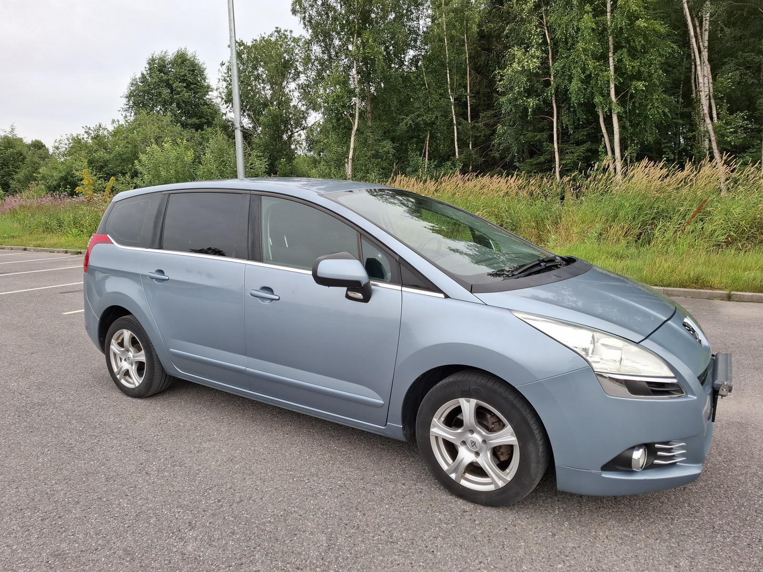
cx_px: 382
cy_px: 286
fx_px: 507
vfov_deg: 58.9
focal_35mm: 23
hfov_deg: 73.9
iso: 50
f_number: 1.8
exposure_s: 1/380
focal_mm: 5.54
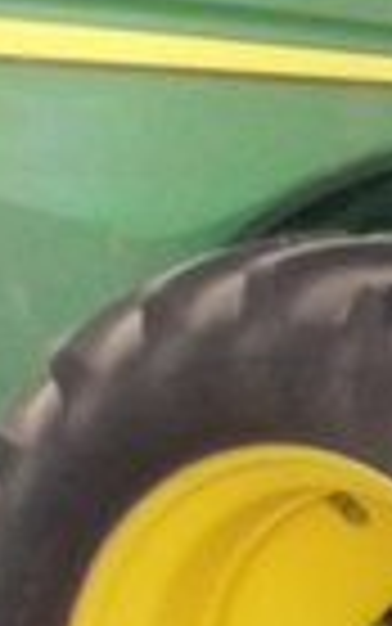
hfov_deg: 8.7
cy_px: 117
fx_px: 2339
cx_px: 924
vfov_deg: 15.1
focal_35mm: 137
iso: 400
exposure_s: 1/30
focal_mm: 5.9
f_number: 3.3
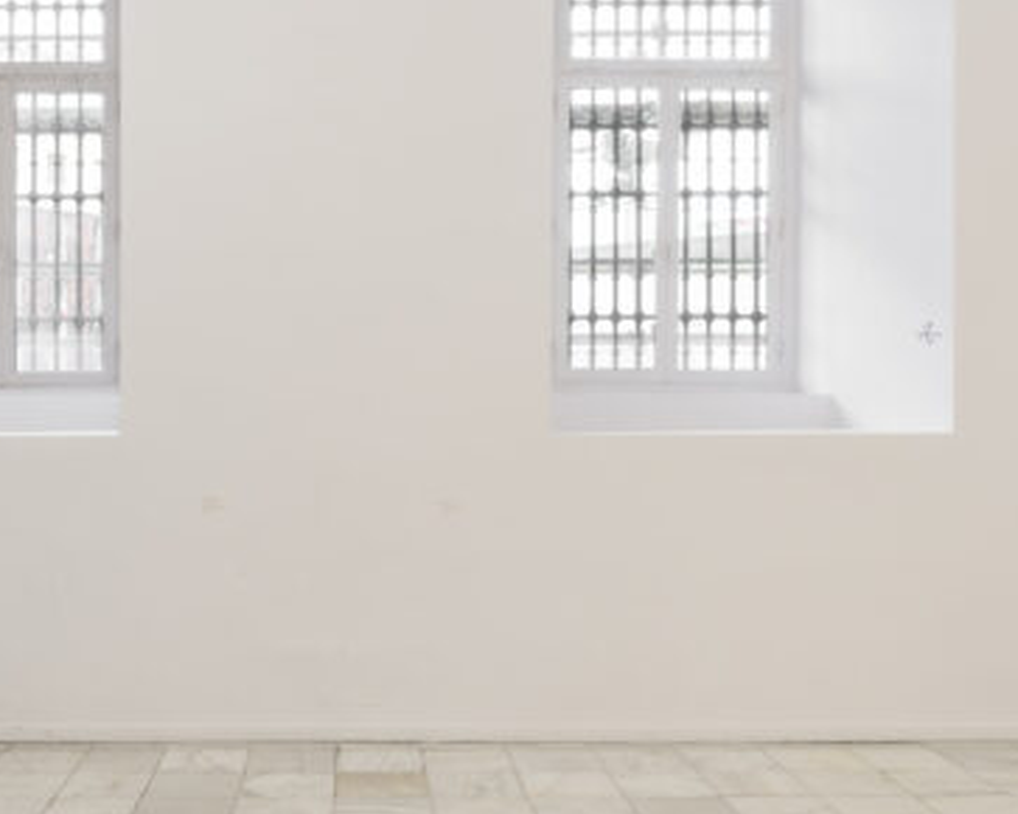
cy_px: 348
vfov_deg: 36.4
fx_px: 1235
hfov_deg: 44.1
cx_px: 337
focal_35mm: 41
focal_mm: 22
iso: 64
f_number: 16
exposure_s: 2
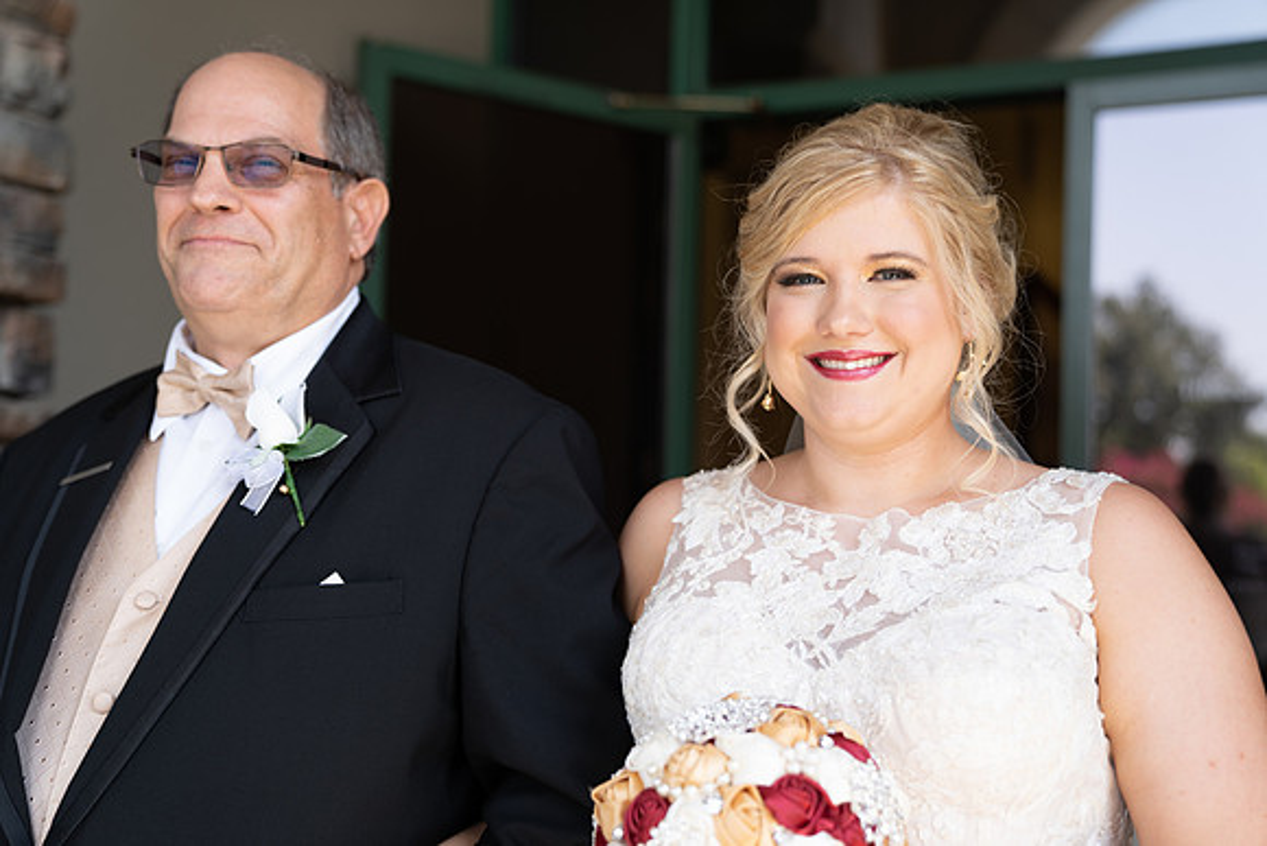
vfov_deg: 29.3
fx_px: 1619
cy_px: 423
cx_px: 634
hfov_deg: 42.7
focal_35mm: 46
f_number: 2.8
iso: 100
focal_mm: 46
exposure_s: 1/160
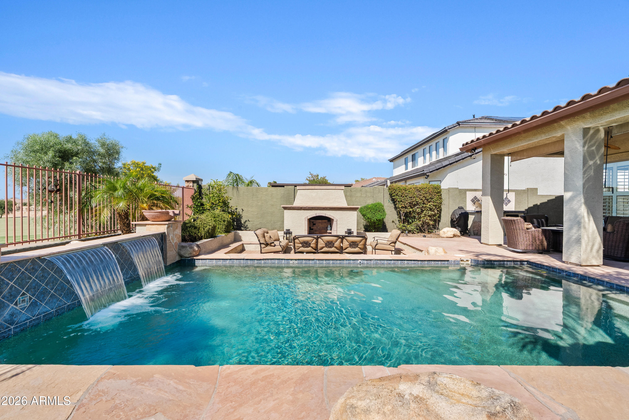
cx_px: 314
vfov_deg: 73.8
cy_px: 210
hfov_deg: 96.7
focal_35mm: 16
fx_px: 280
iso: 100
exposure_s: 1/80
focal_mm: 16
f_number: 8
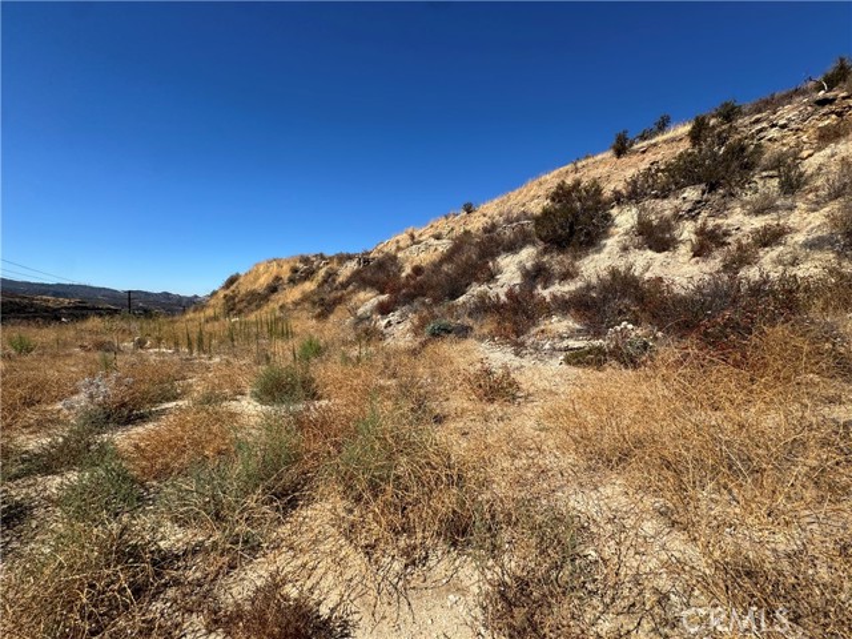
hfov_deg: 102.1
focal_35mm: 14
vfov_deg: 85.7
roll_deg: -1.2
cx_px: 426
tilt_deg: -2.2
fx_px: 345
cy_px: 320
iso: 50
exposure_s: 1/2146
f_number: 2.2
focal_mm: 2.22
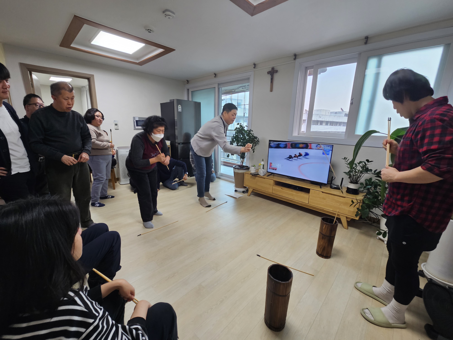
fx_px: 170
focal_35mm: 13
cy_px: 170
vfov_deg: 89.9
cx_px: 226
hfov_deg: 106.2
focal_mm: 2.2
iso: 100
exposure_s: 1/60
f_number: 2.2
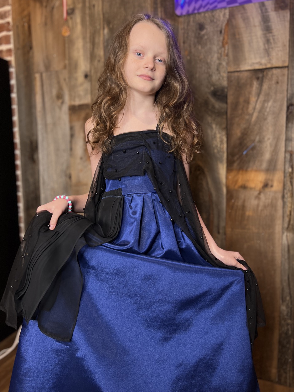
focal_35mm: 27
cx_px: 146
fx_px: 306
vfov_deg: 65.3
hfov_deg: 51.4
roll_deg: +1.2
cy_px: 189
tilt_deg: -5.8
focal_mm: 5.7
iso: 80
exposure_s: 1/62
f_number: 1.5
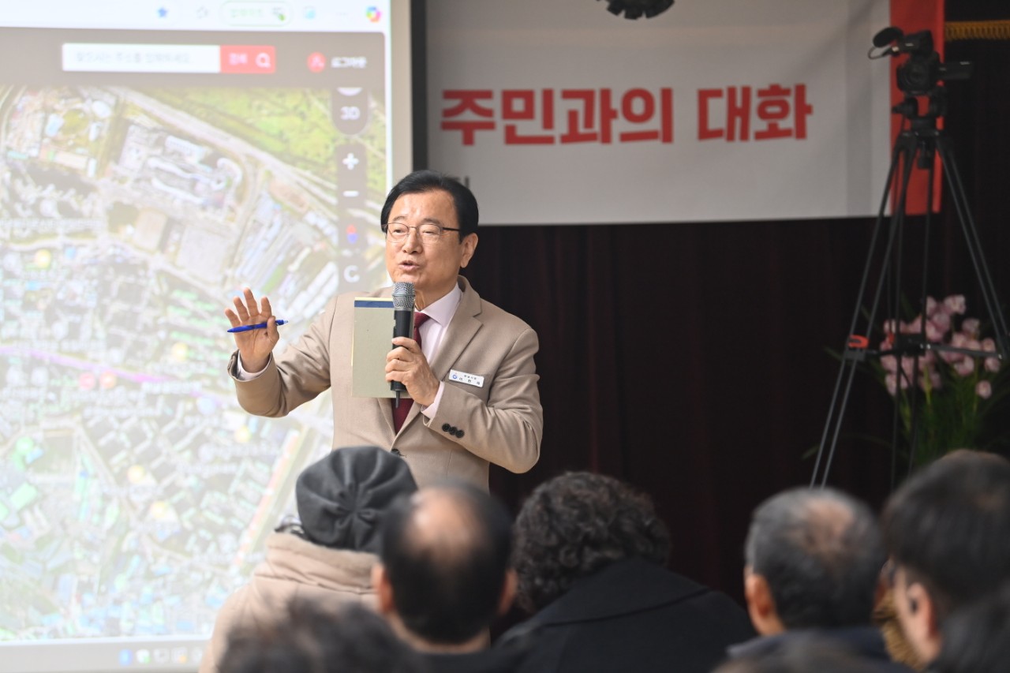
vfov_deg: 11.0
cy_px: 336
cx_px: 505
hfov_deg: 16.4
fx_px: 3506
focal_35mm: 125
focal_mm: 125
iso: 1600
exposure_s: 1/200
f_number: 3.2
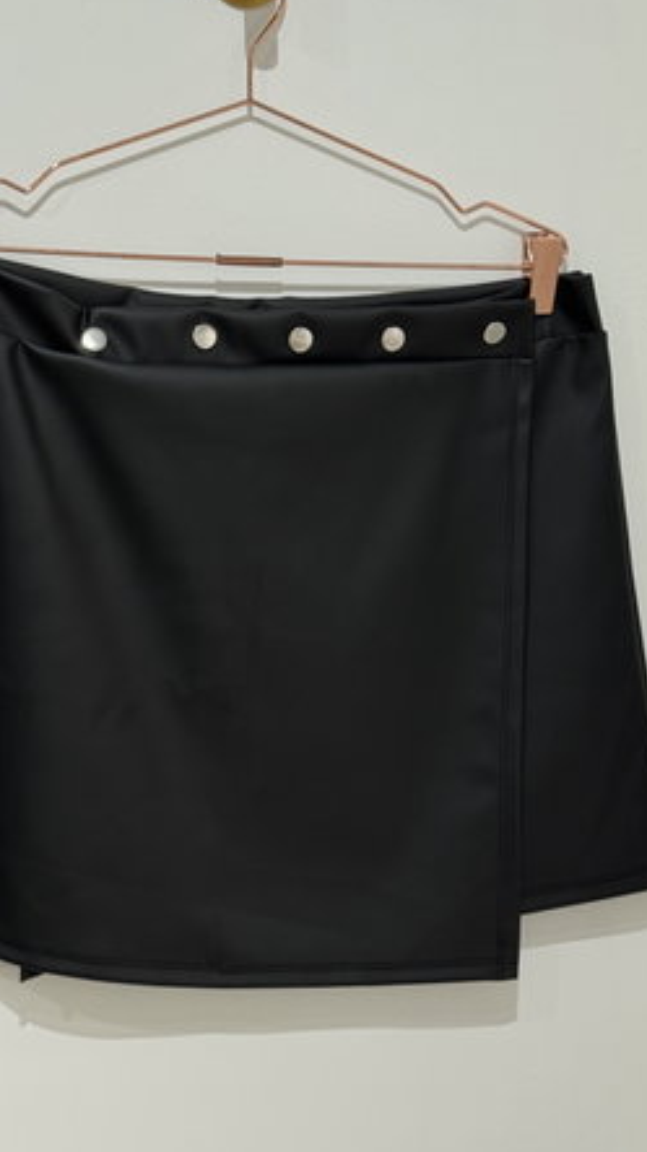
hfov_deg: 19.1
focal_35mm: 63
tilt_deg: -6.0
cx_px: 226
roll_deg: +1.4
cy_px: 571
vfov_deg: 33.3
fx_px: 1923
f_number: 1.78
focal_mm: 6.76
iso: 200
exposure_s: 1/100
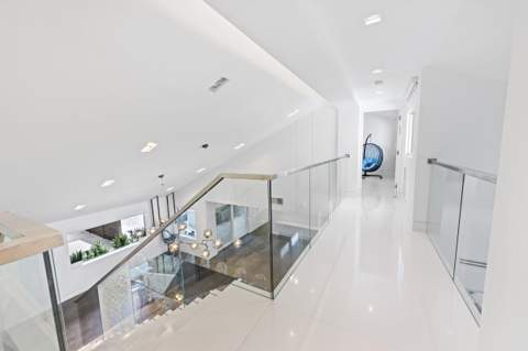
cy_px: 176
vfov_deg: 81.1
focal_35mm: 14
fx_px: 205
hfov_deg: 104.3
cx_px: 264
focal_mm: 14
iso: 64
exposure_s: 1.3
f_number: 8
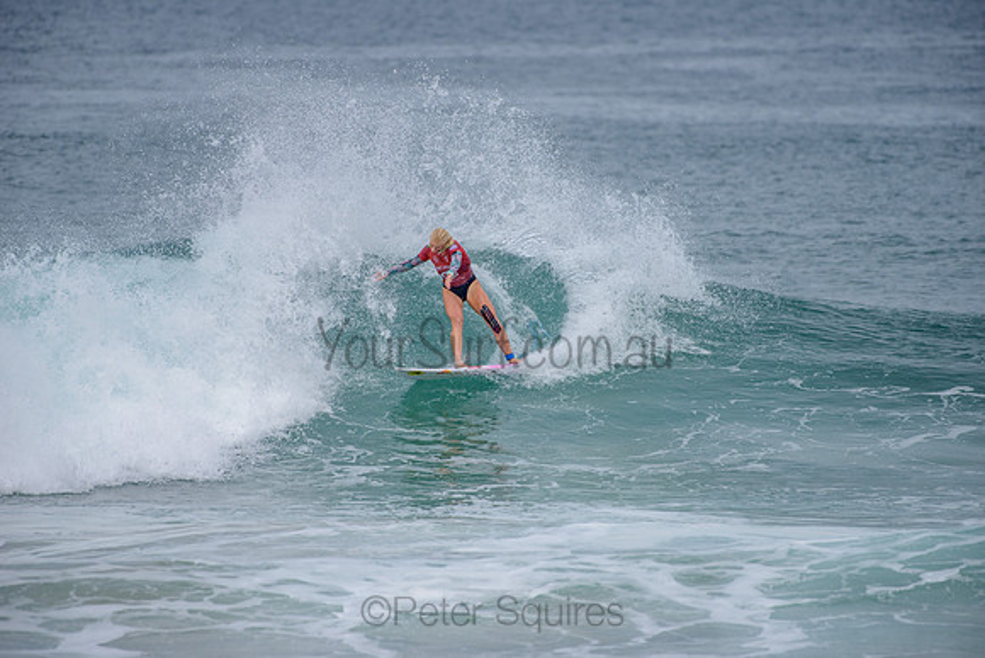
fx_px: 13683
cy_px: 329
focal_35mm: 500
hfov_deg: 4.1
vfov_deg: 2.8
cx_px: 492
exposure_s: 1/2000
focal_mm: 500
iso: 250
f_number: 5.6
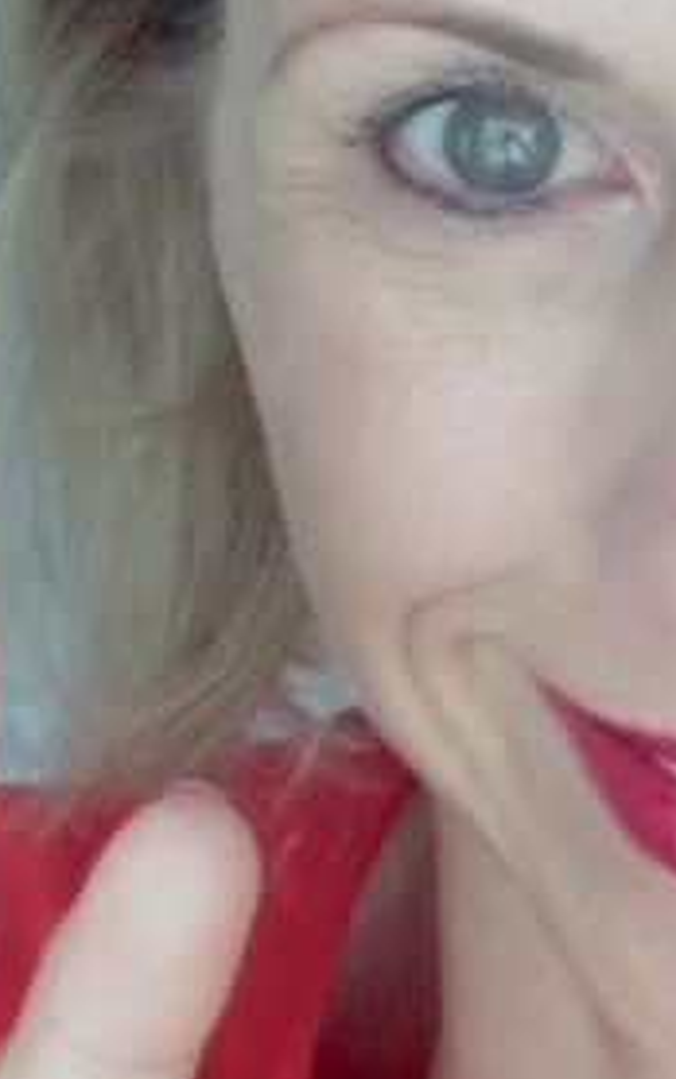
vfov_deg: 16.2
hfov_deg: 10.2
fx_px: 3799
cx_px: 381
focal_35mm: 129
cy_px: 458
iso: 80
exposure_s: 1/30
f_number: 2.4
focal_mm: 2.15
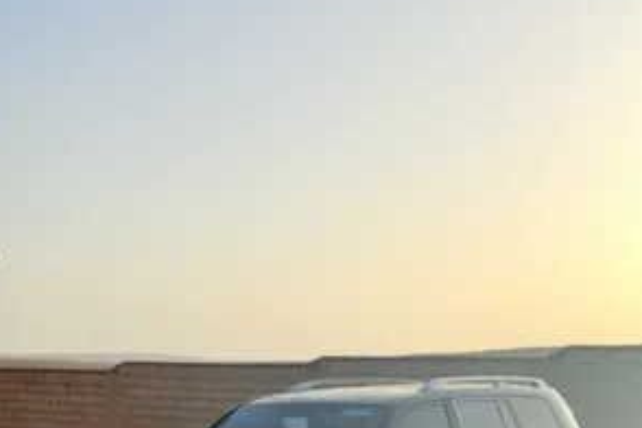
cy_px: 382
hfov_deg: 29.7
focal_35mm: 68
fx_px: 1213
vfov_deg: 19.7
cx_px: 321
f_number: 1.78
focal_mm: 6.76
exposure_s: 1/6536
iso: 64
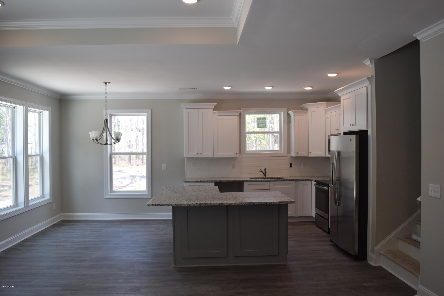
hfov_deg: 67.4
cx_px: 222
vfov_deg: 47.9
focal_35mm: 27
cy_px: 148
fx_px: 333
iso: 400
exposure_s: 1/180
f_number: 6.7
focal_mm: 18
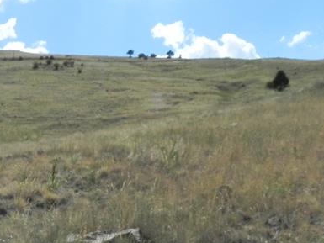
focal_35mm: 77
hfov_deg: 23.9
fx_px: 721
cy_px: 116
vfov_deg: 19.1
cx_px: -20
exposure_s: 1/652
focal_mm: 5.2
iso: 160
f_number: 8
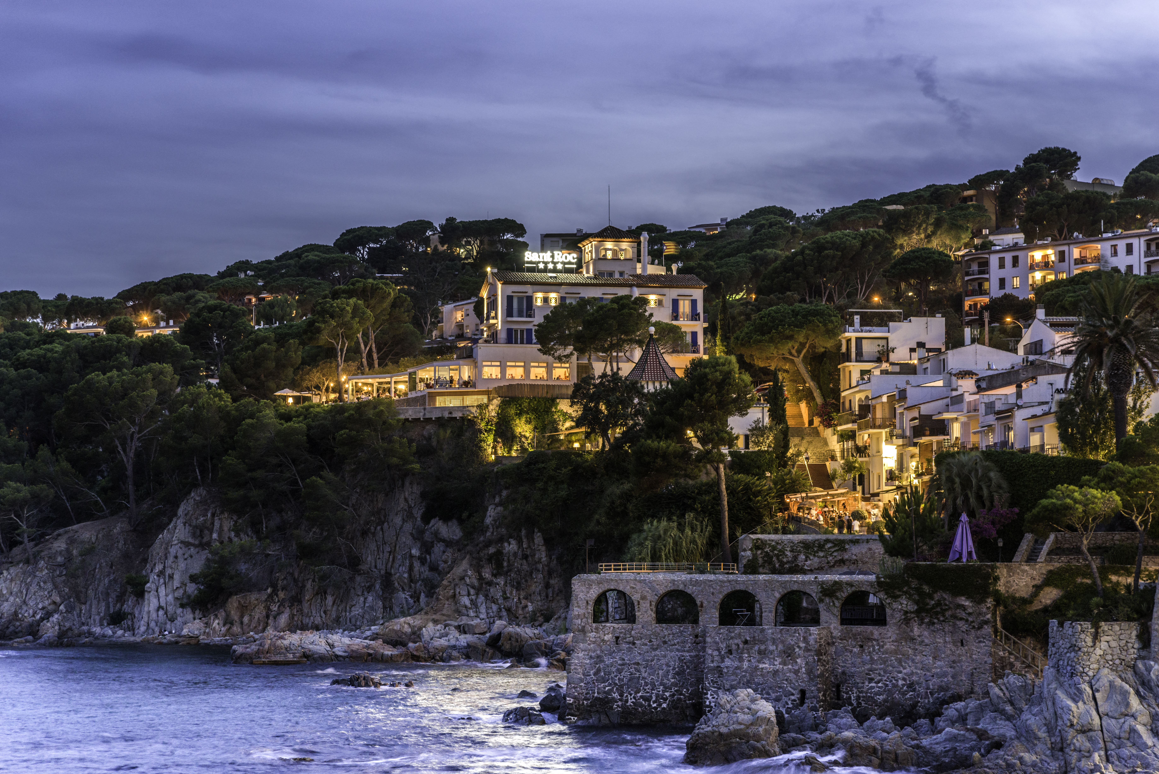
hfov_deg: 27.0
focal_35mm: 75
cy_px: 387
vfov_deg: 18.2
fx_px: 2415
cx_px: 580
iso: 800
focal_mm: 75
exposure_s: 1/1.67
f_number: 5.6
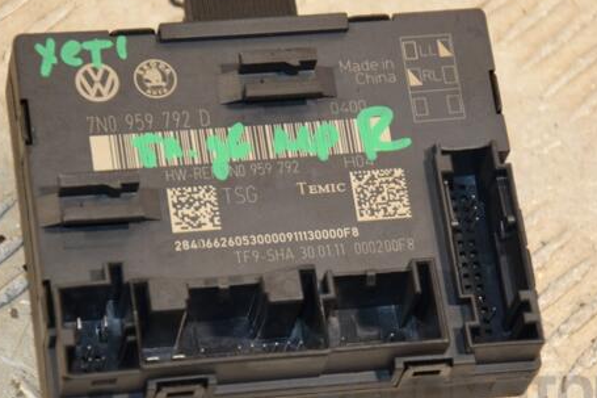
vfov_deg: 6.6
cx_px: 291
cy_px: 221
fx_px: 3442
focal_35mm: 208
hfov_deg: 9.9
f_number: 5.6
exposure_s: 1/125
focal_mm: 105
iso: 800
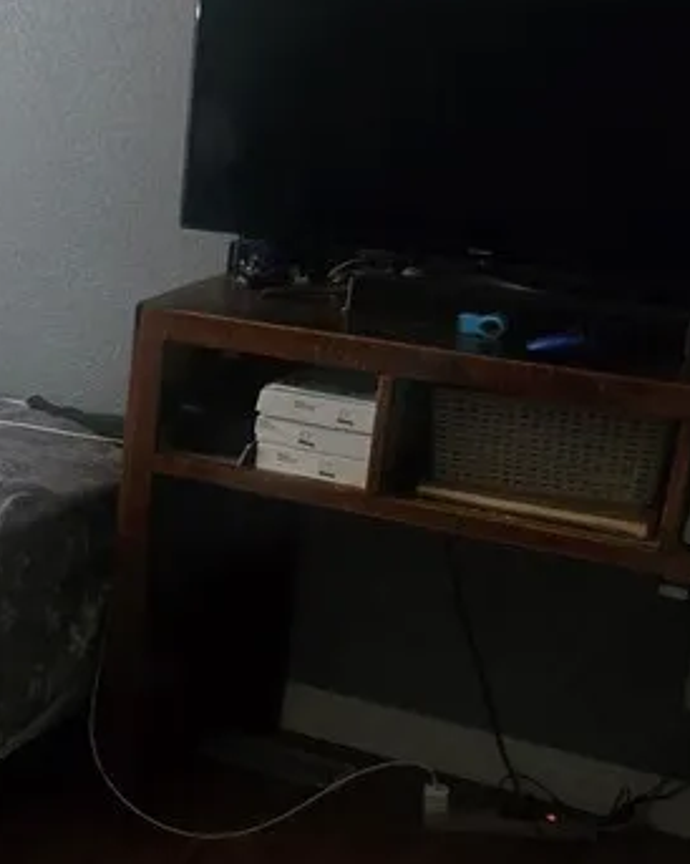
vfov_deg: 28.3
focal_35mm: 67
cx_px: -98
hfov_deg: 21.4
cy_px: 451
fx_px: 1712
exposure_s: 1/40
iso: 1600
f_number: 1.8
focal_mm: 5.4
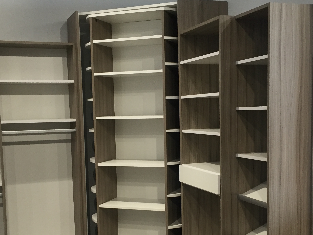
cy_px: 163
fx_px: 452
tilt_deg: -5.4
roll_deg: +0.8
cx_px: 158
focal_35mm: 50
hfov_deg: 38.2
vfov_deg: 28.9
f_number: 2.2
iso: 50
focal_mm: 4.15
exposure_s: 1/30
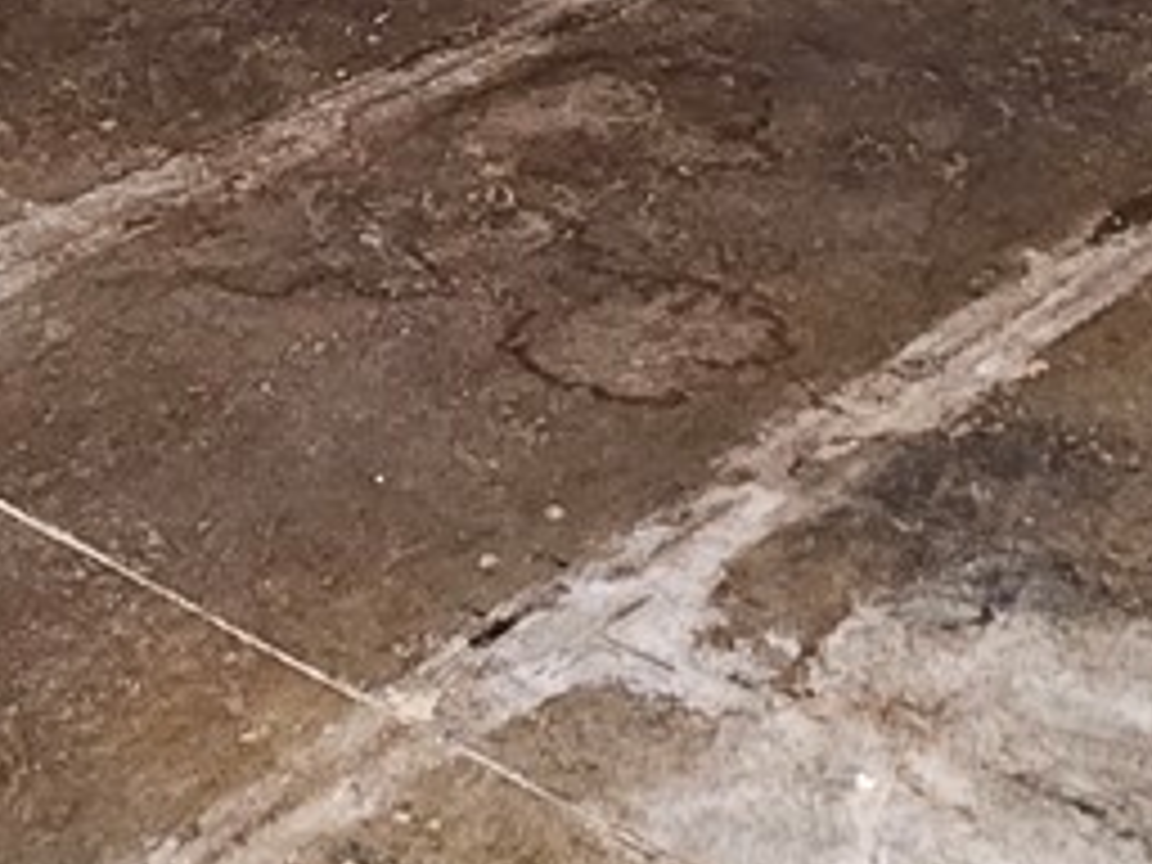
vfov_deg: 14.8
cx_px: 320
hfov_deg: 21.2
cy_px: -490
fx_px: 3062
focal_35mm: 92
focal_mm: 6.3
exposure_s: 1/9.99
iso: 640
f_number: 1.7
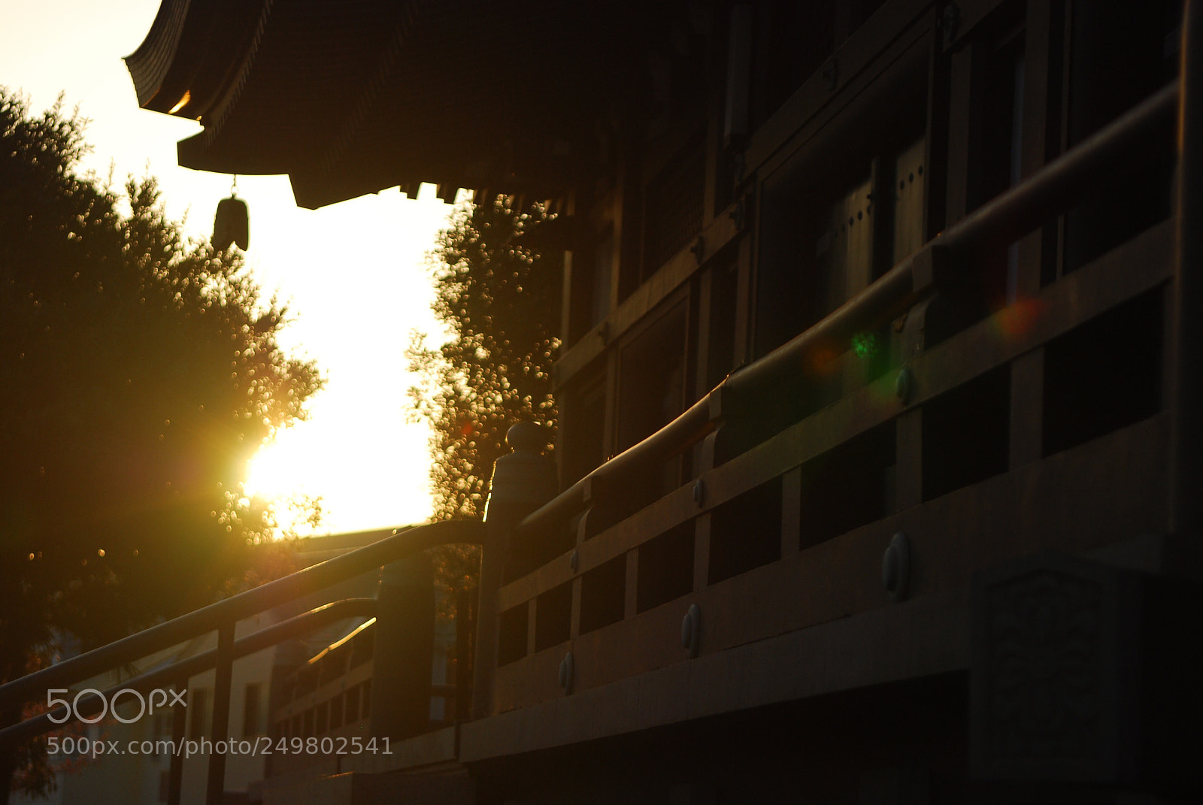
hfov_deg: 19.4
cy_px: 402
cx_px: 602
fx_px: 3513
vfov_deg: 13.1
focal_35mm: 105
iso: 200
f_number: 4
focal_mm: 70
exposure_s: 1/1600
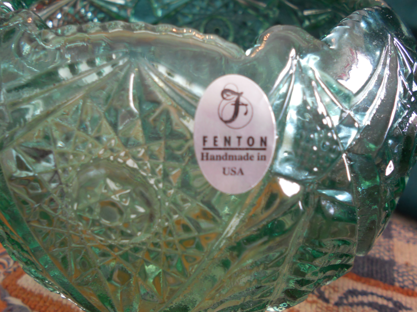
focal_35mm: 32
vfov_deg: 44.2
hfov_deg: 56.8
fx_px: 385
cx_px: 208
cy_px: 156
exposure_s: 1/30
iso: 160
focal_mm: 5.8
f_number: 3.5
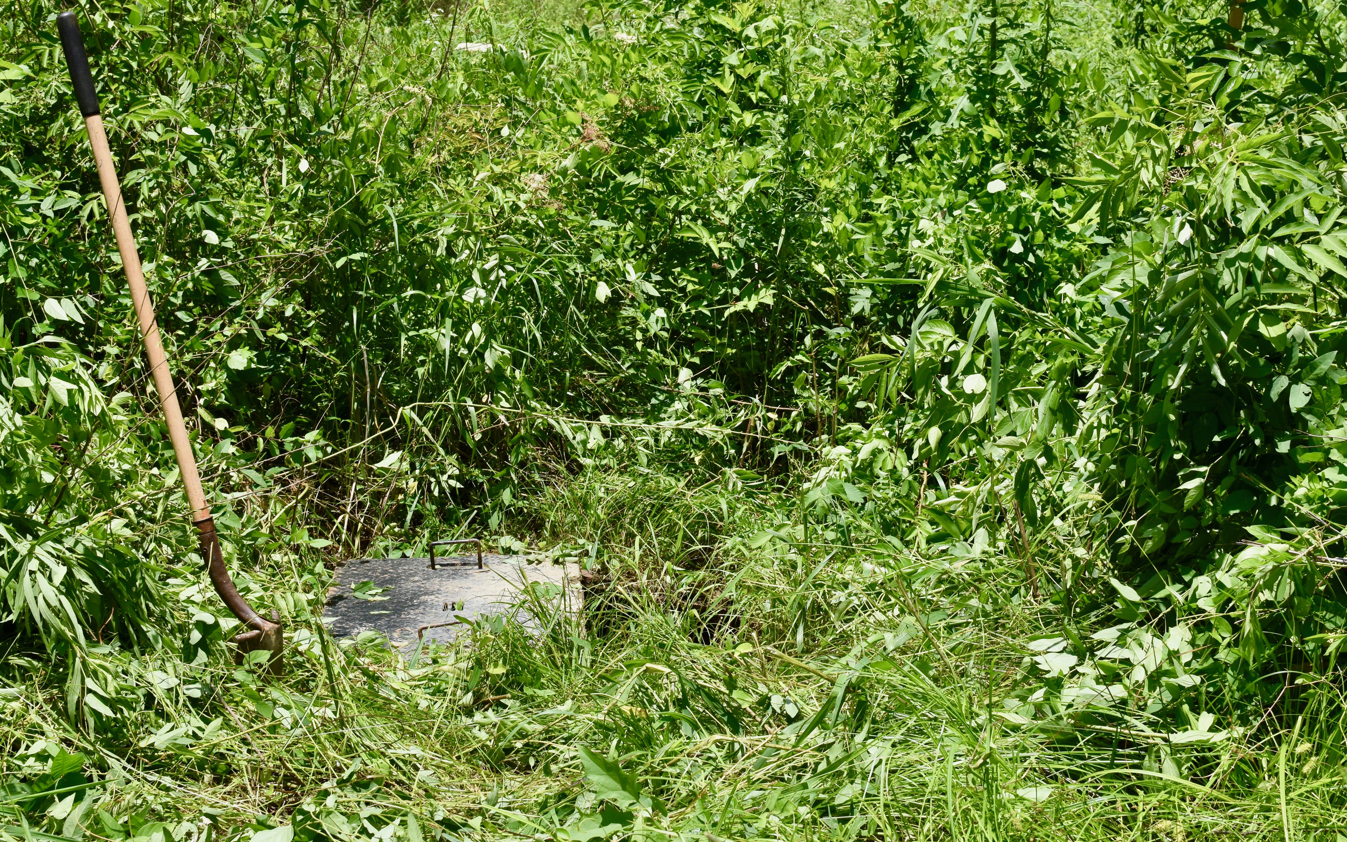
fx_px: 2261
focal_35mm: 62
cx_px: 645
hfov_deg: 33.2
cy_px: 345
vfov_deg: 21.1
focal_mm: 35
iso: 250
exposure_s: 1/640
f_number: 8
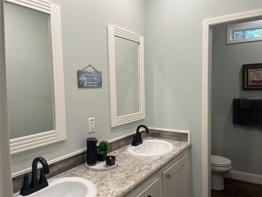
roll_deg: +1.0
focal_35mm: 26
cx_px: 131
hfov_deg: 67.3
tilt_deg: -4.2
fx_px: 197
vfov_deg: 53.1
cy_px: 98
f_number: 1.6
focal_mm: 5.1
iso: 80
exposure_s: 1/120
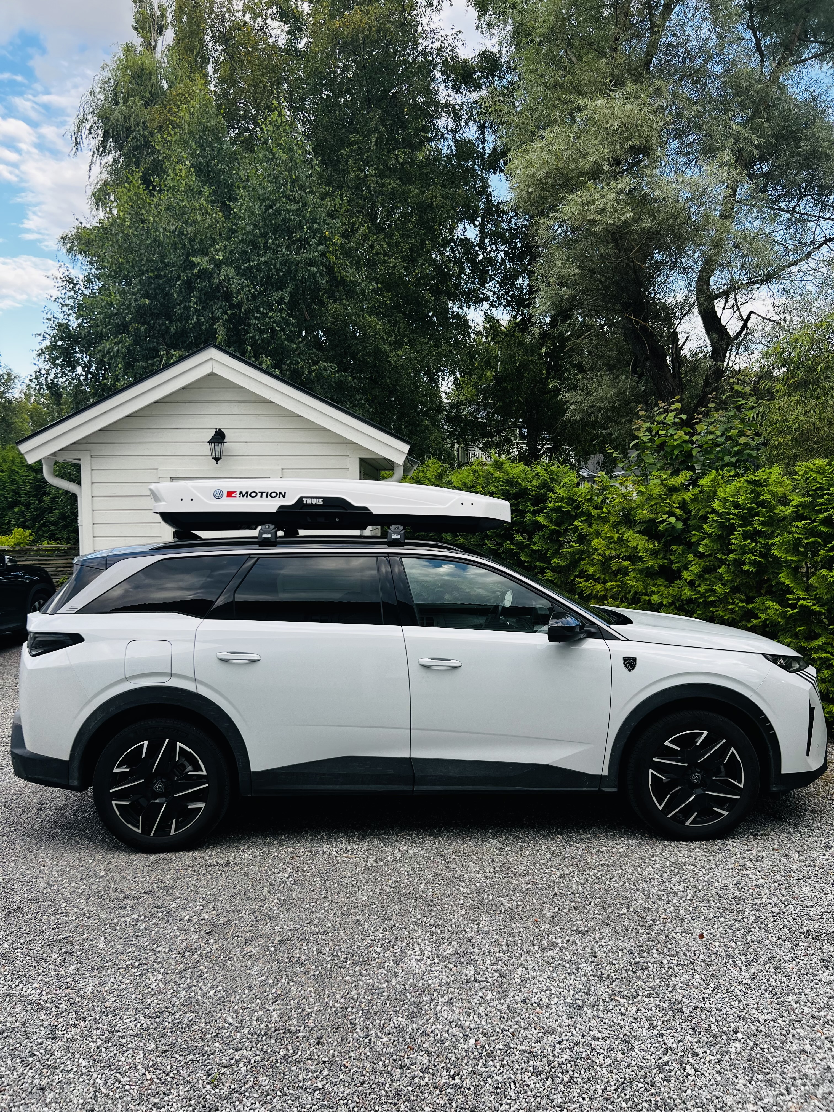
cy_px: 556
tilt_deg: -3.0
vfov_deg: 67.3
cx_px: 417
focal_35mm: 26
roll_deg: +0.3
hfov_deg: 53.1
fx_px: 835
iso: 50
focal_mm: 5.7
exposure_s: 1/381
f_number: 1.5
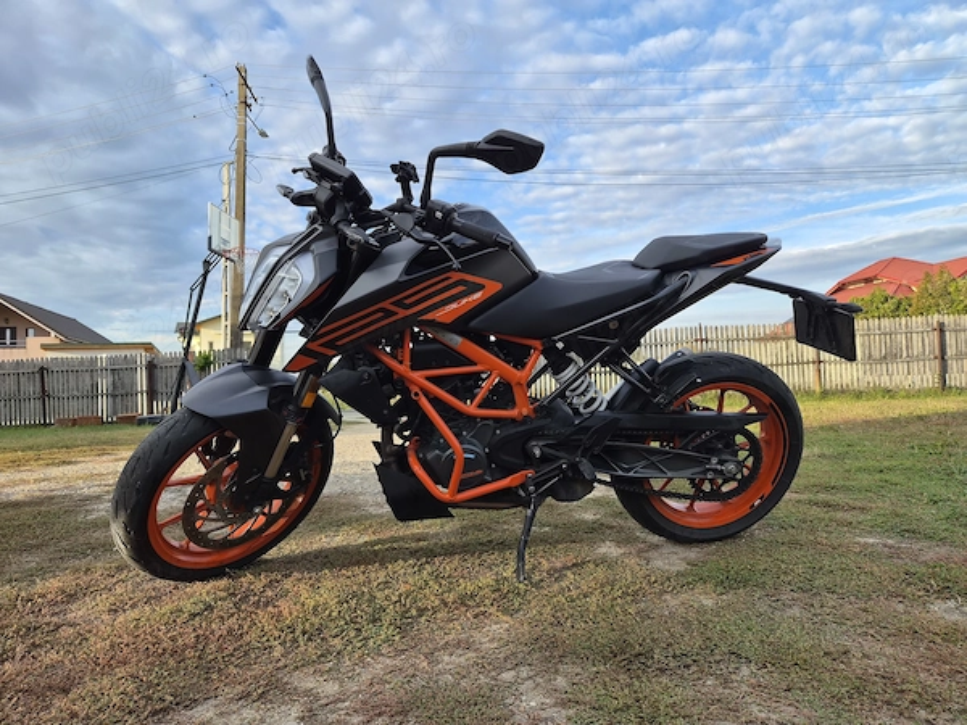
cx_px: 484
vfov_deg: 58.9
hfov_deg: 73.9
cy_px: 362
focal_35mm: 23
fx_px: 643
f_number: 1.8
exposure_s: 1/804
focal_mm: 5.4
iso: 50
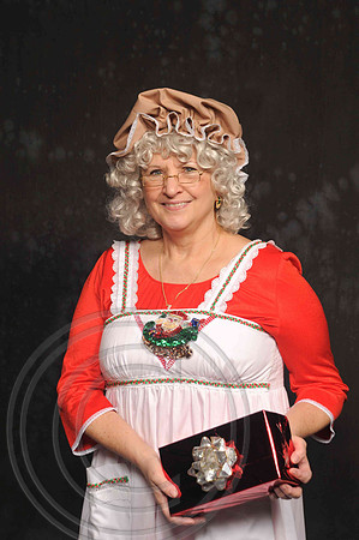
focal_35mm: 87
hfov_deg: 15.7
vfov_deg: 23.4
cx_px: 180
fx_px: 1304
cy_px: 270
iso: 200
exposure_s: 1/60
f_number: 6.3
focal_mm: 58
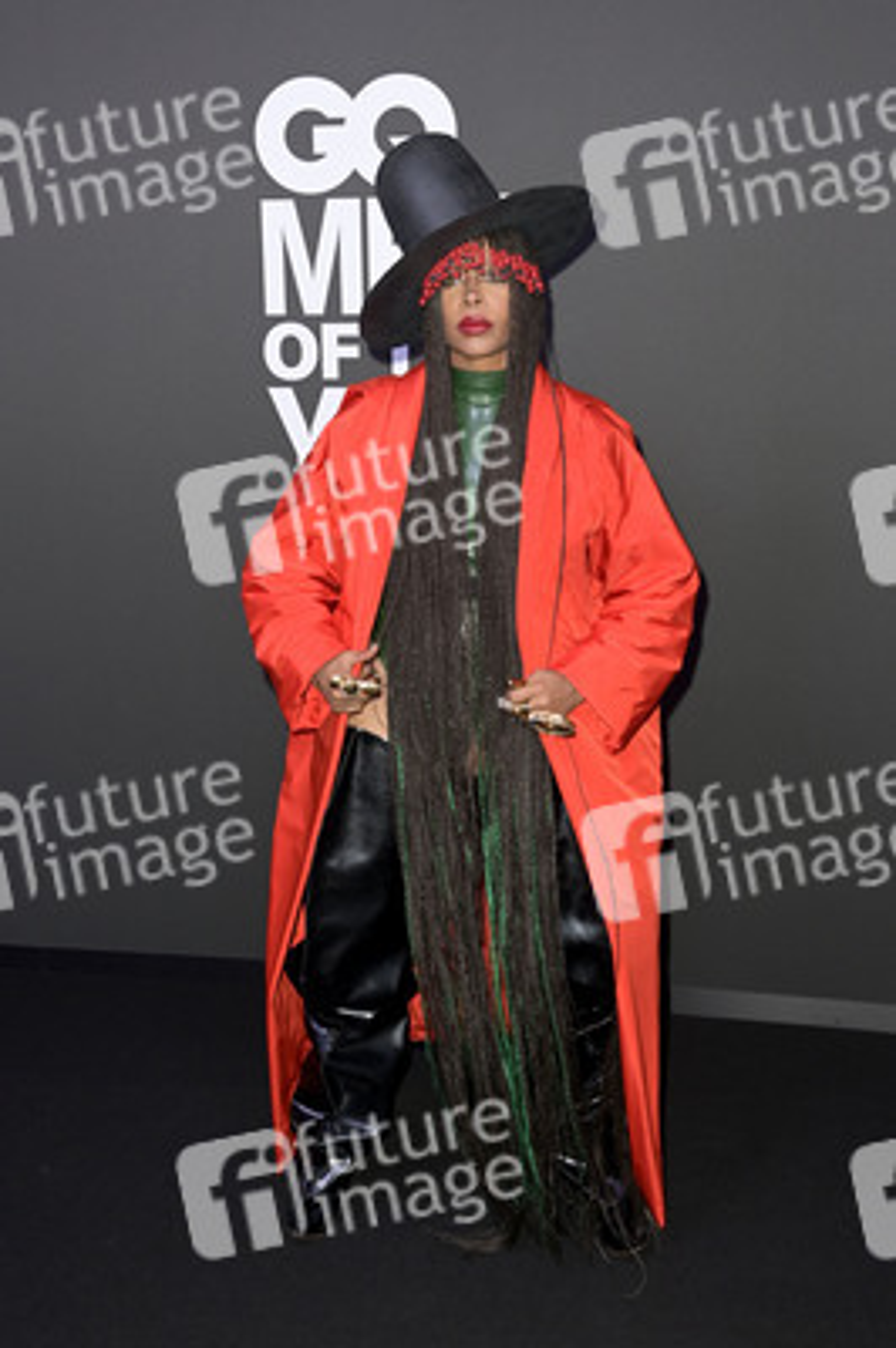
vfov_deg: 46.4
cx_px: 448
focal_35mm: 42
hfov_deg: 31.8
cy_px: 674
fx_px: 1571
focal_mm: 42
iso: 1000
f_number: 5.6
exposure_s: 1/250
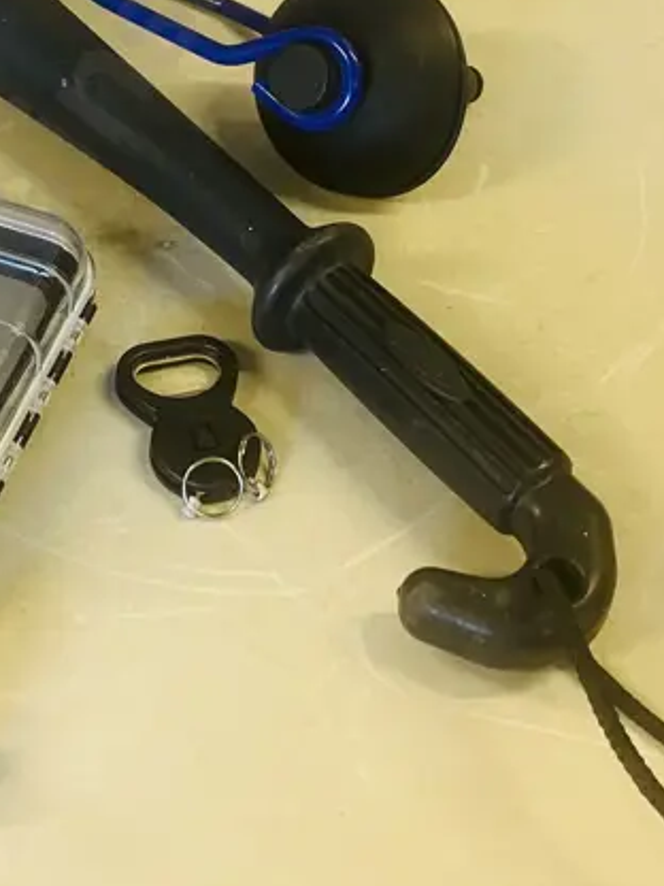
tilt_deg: -35.8
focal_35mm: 69
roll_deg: -1.2
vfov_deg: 26.9
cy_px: 49
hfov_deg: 21.1
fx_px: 1765
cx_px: 136
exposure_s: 1/50
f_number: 1.8
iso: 100
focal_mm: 3.99
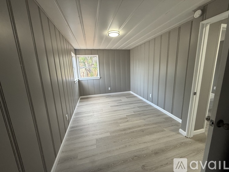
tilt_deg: -10.3
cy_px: 86
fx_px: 93
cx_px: 114
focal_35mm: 14
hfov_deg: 102.1
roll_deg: +1.5
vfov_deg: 85.7
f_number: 2.2
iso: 200
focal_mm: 2.22
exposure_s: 1/120
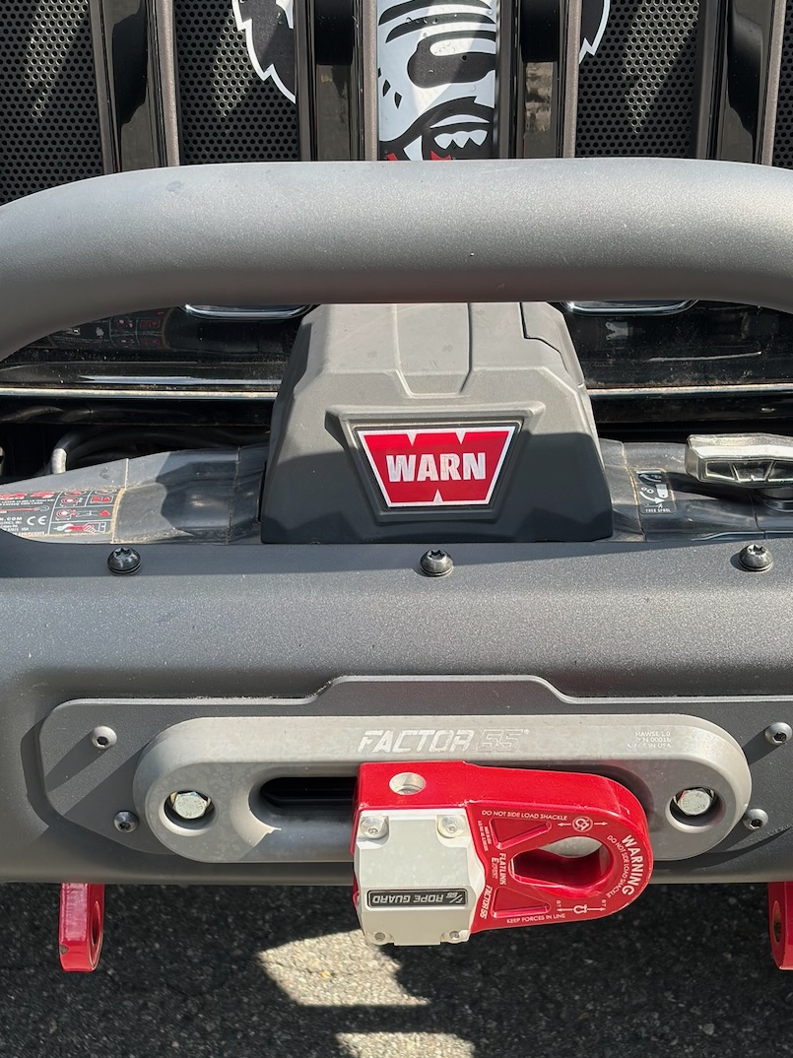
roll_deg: -0.8
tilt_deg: -30.5
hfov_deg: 23.6
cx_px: 393
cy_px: 582
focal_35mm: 62
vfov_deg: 31.2
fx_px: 1895
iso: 32
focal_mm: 5.96
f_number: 1.6
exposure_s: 1/562
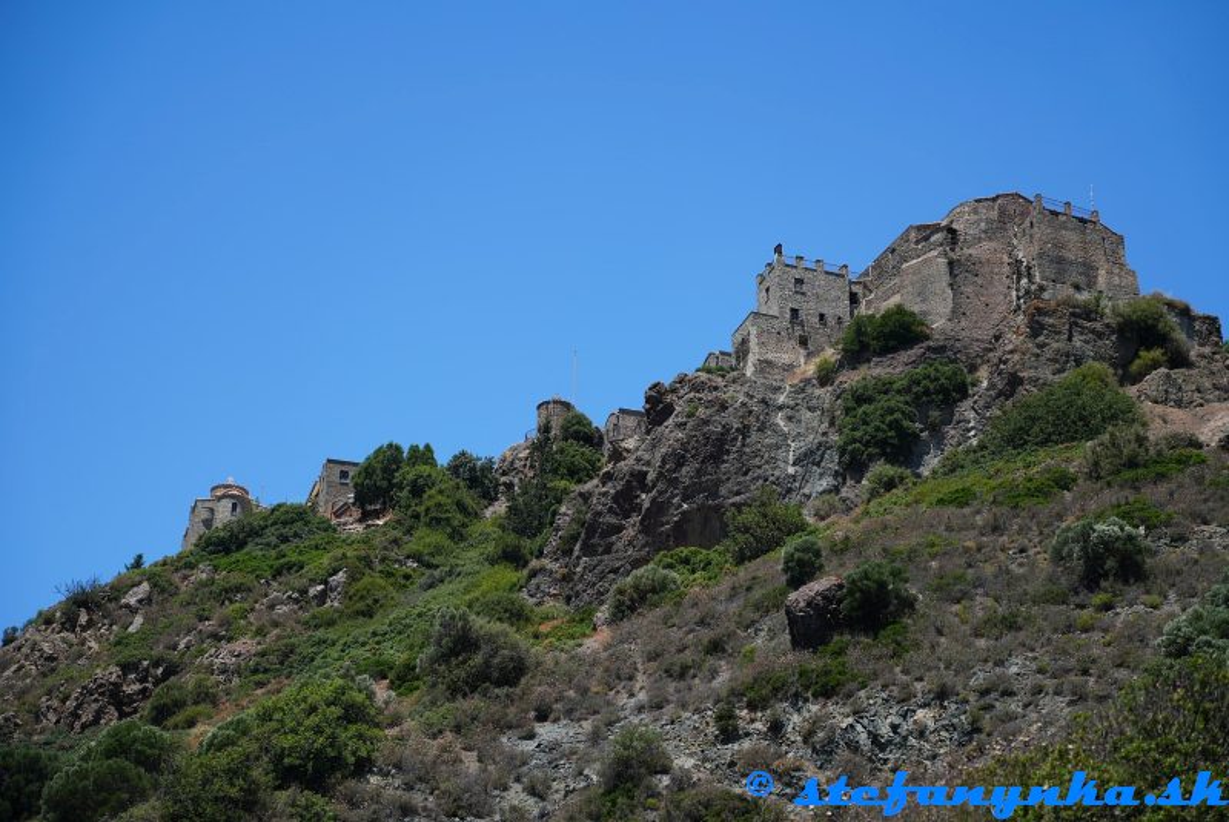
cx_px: 614
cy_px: 411
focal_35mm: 71
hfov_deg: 28.4
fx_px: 2426
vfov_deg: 19.2
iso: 100
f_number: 4
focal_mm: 71
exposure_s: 1/500
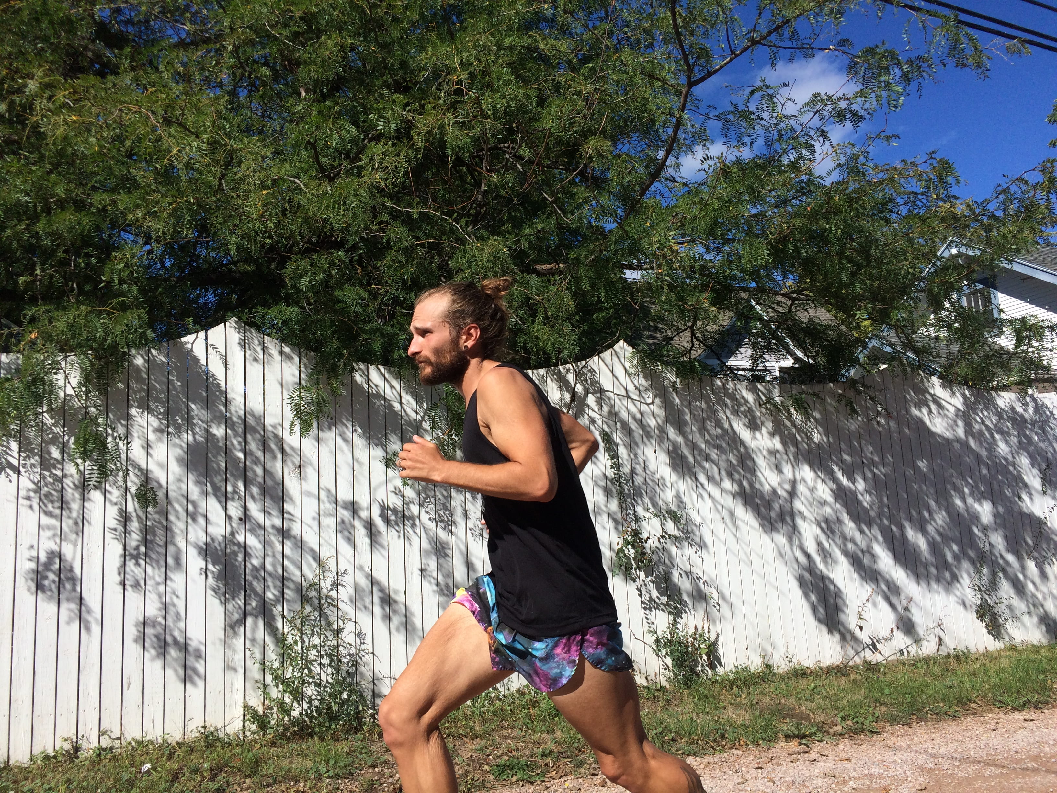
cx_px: 528
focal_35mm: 29
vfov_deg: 48.2
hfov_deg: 61.7
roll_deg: +3.6
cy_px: 396
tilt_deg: +6.9
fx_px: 886
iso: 32
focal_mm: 4.15
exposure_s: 1/3425
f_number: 2.2
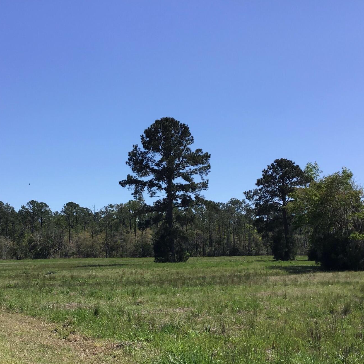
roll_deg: +1.3
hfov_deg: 39.0
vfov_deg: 39.1
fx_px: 512
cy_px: 212
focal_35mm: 43
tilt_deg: +3.1
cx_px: 149
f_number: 2.4
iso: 25
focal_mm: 3.3
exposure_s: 1/1538
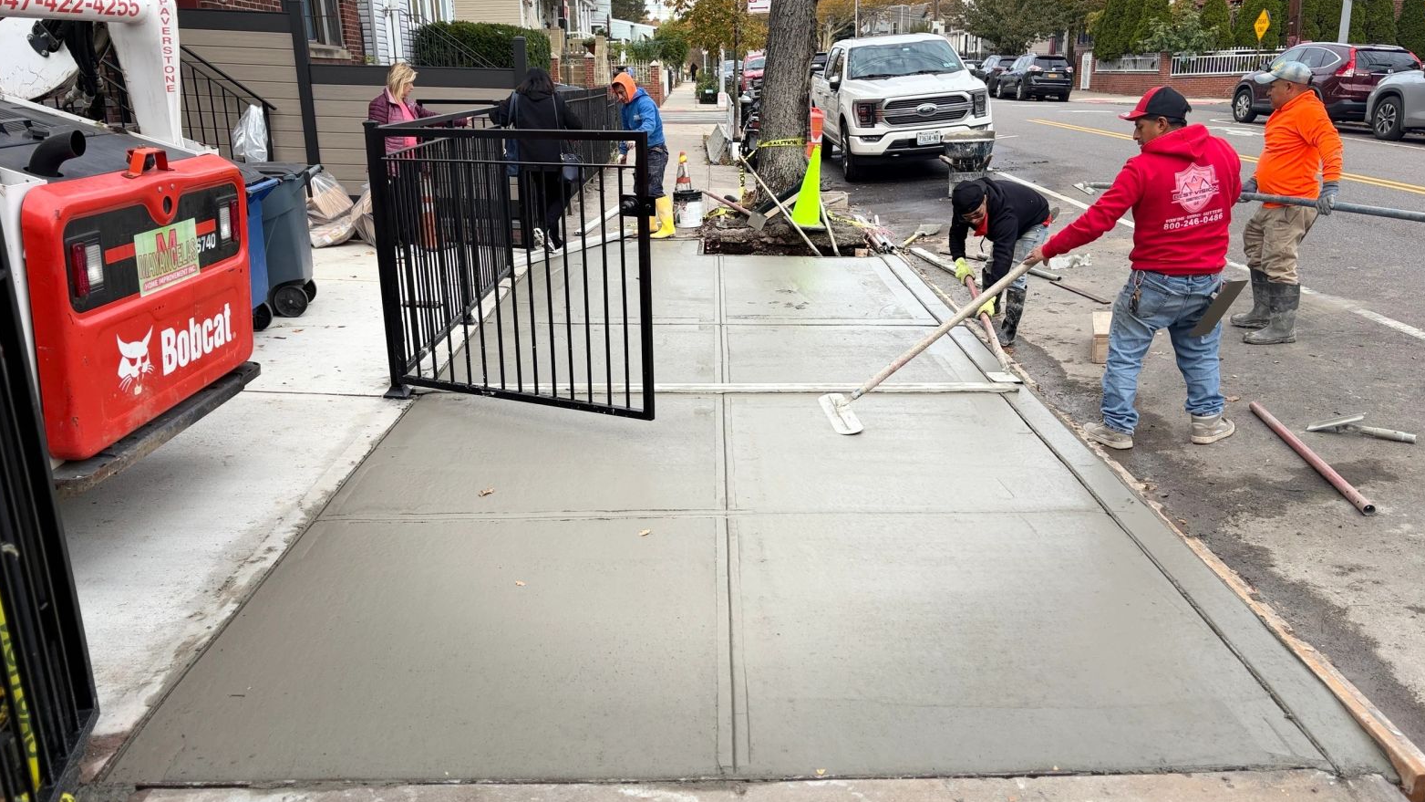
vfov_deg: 40.2
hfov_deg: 66.1
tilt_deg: -16.2
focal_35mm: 29
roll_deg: +1.9
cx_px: 706
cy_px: 395
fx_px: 1096
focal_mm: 5.96
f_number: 1.6
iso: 50
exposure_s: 1/861
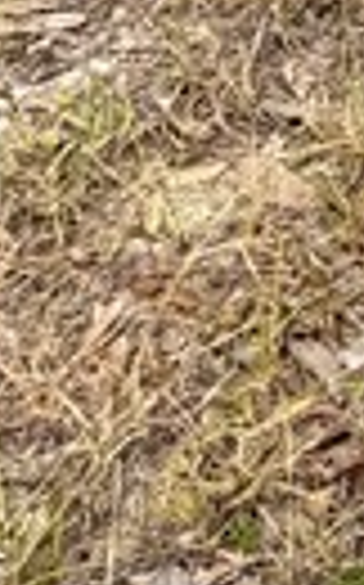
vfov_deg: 8.3
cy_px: -1364
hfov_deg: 6.5
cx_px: 436
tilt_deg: -9.9
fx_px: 3197
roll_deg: -0.8
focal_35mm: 201
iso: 80
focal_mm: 6.76
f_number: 1.78
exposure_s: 1/4405
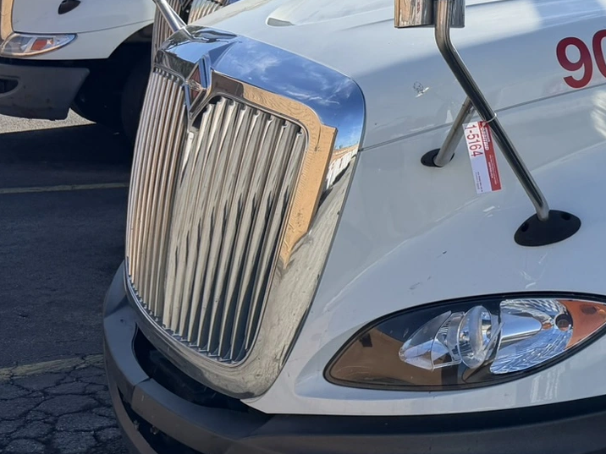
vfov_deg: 21.6
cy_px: 77
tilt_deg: -7.3
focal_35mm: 67
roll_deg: -3.5
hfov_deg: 24.4
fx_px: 1173
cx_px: 837
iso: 100
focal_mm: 6.76
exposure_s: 1/5319
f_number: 1.78
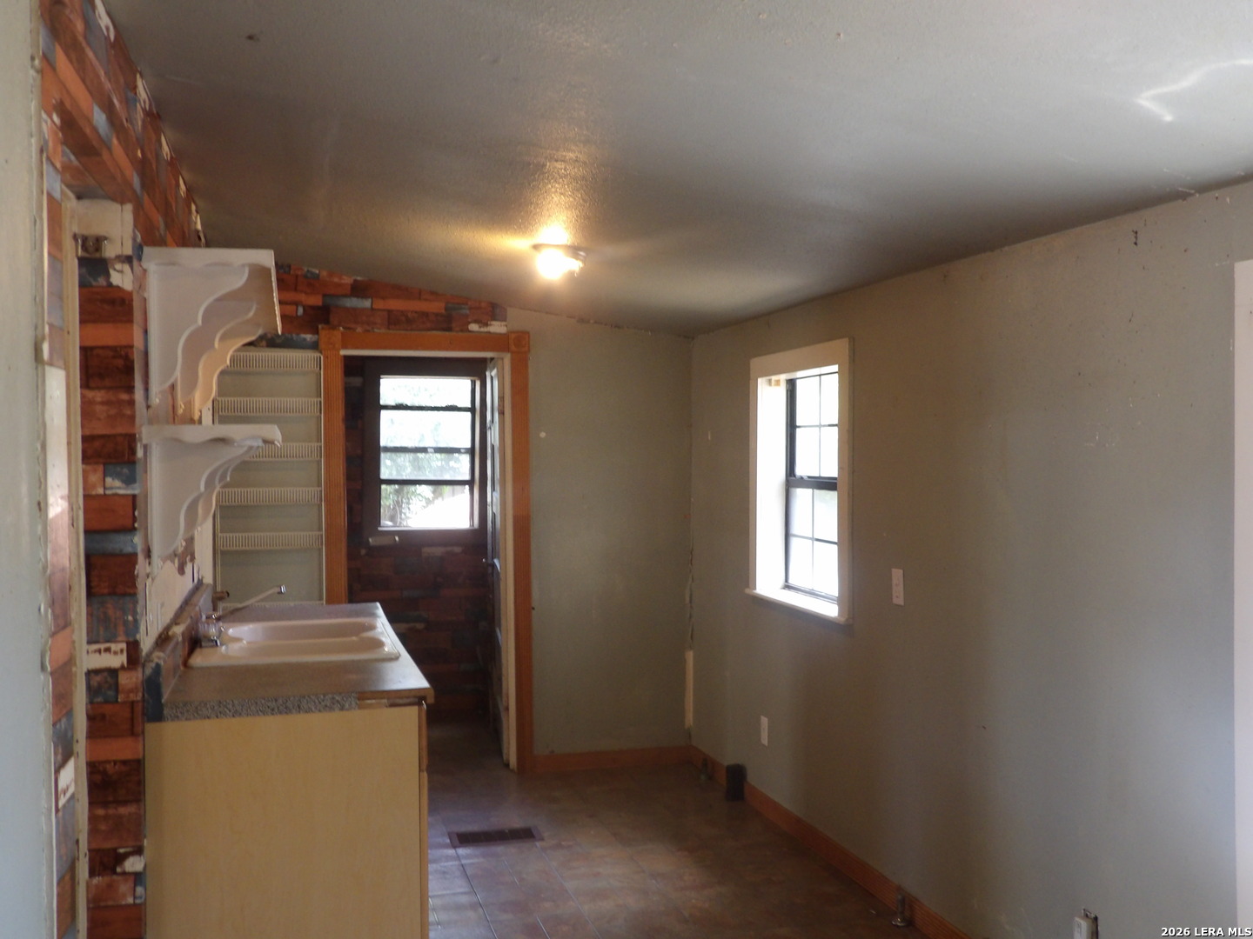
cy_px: 470
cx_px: 626
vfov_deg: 42.9
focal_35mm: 33
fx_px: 1195
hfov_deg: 55.4
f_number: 3.6
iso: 236
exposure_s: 1/17
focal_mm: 5.9
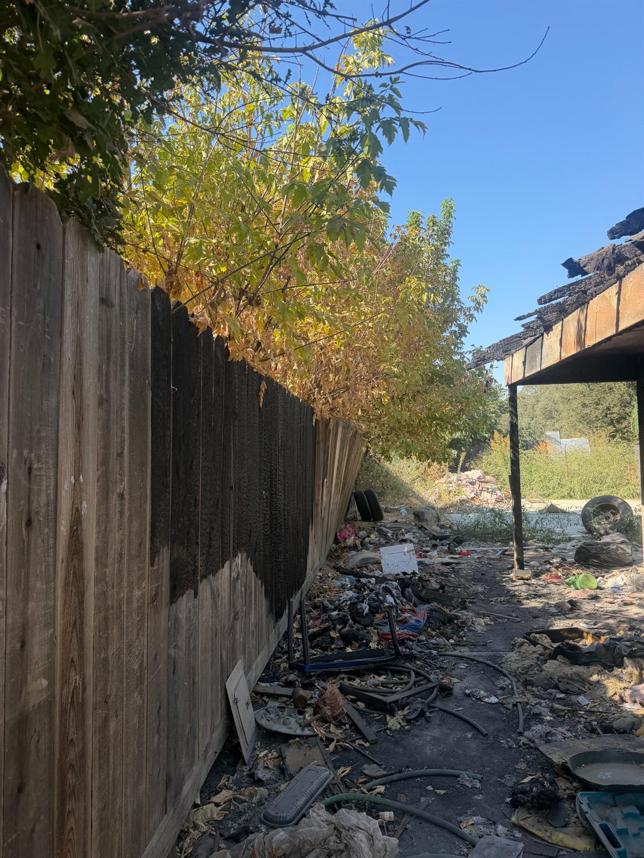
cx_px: 322
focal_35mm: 24
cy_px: 429
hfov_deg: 56.8
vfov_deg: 71.6
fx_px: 595
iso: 100
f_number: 1.78
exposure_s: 1/1230
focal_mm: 6.76
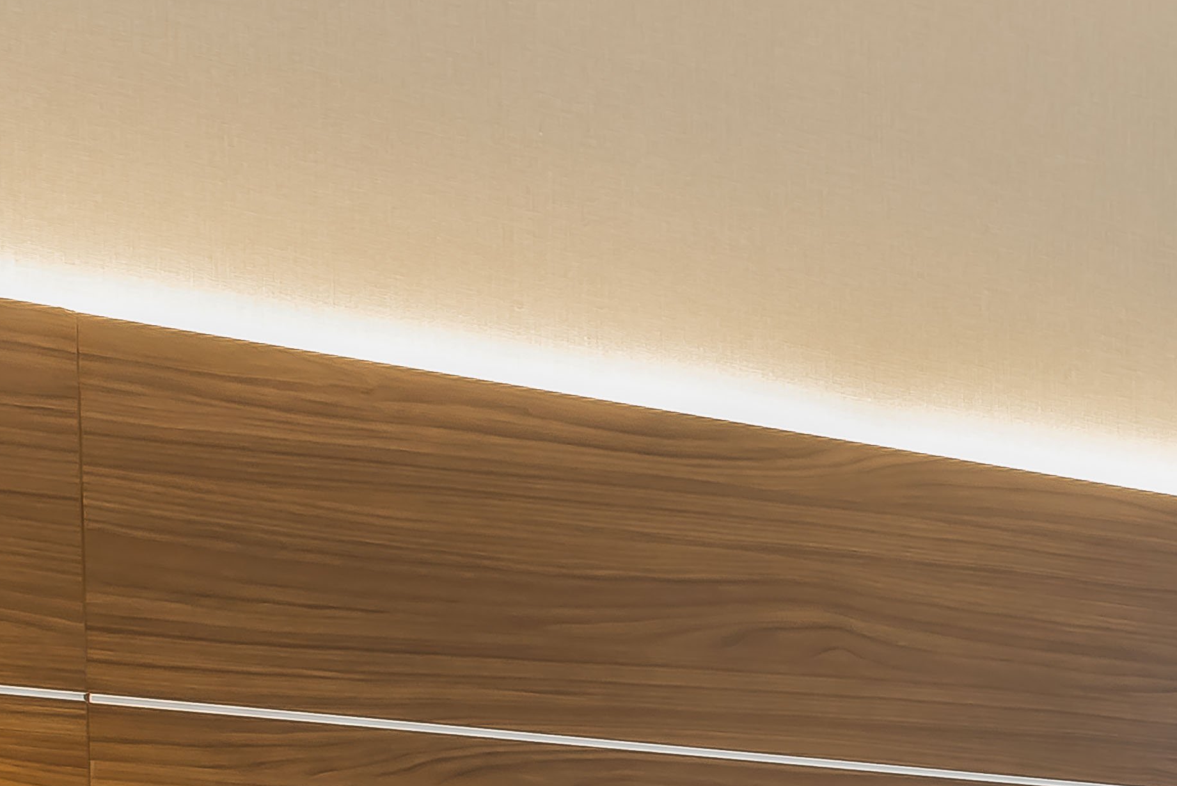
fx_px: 3139
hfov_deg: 18.2
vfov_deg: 13.1
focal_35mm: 96
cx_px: 1894
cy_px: 1327
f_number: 13
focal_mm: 24
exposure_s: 1/3
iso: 400
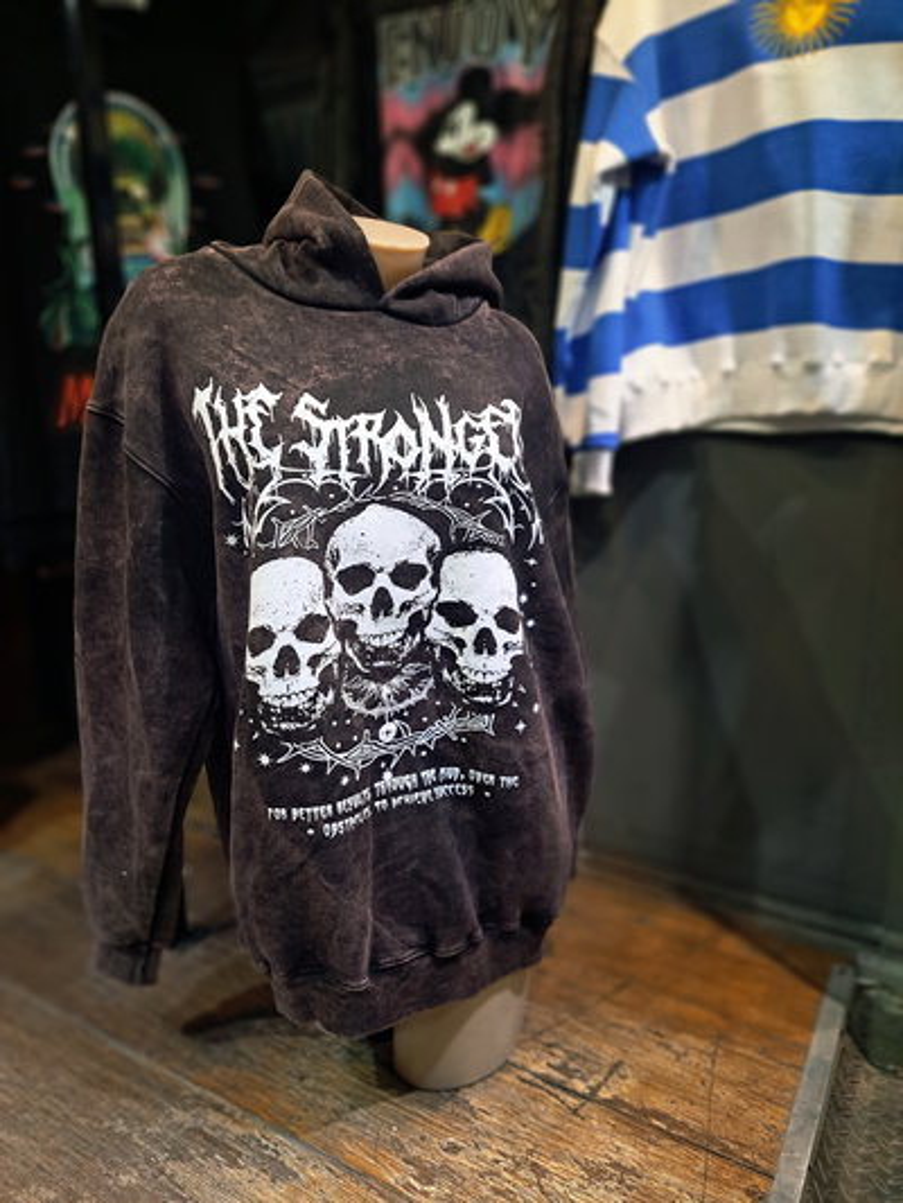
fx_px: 834
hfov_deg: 56.8
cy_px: 602
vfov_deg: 71.6
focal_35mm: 24
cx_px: 452
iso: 125
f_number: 1.8
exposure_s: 1/50
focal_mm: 5.23
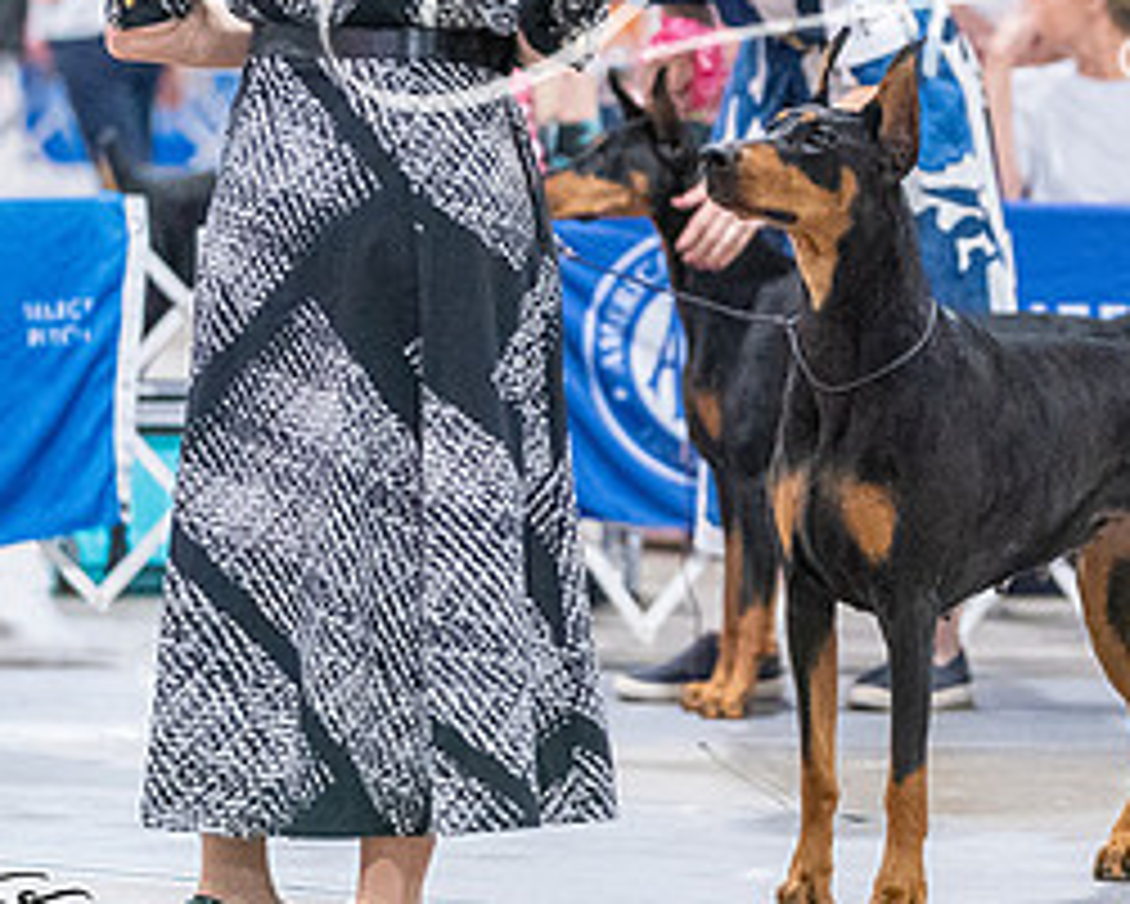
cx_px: 972
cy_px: 191
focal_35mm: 280
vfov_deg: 5.5
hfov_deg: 6.9
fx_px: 9368
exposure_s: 1/320
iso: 6400
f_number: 2.8
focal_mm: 129
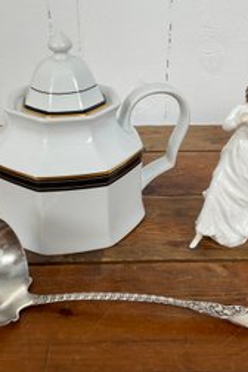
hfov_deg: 32.6
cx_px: 129
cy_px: 188
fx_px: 424
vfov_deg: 47.4
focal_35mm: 41
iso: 25
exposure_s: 1/122
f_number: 1.8
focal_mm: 3
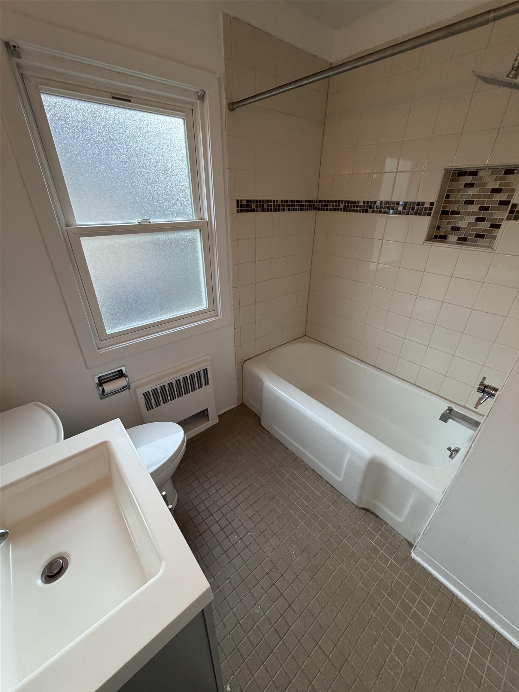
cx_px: 260
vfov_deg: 102.1
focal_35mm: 14
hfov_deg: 85.7
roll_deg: -1.1
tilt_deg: -28.5
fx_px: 280
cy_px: 346
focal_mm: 2.22
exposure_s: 1/120
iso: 200
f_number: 2.2
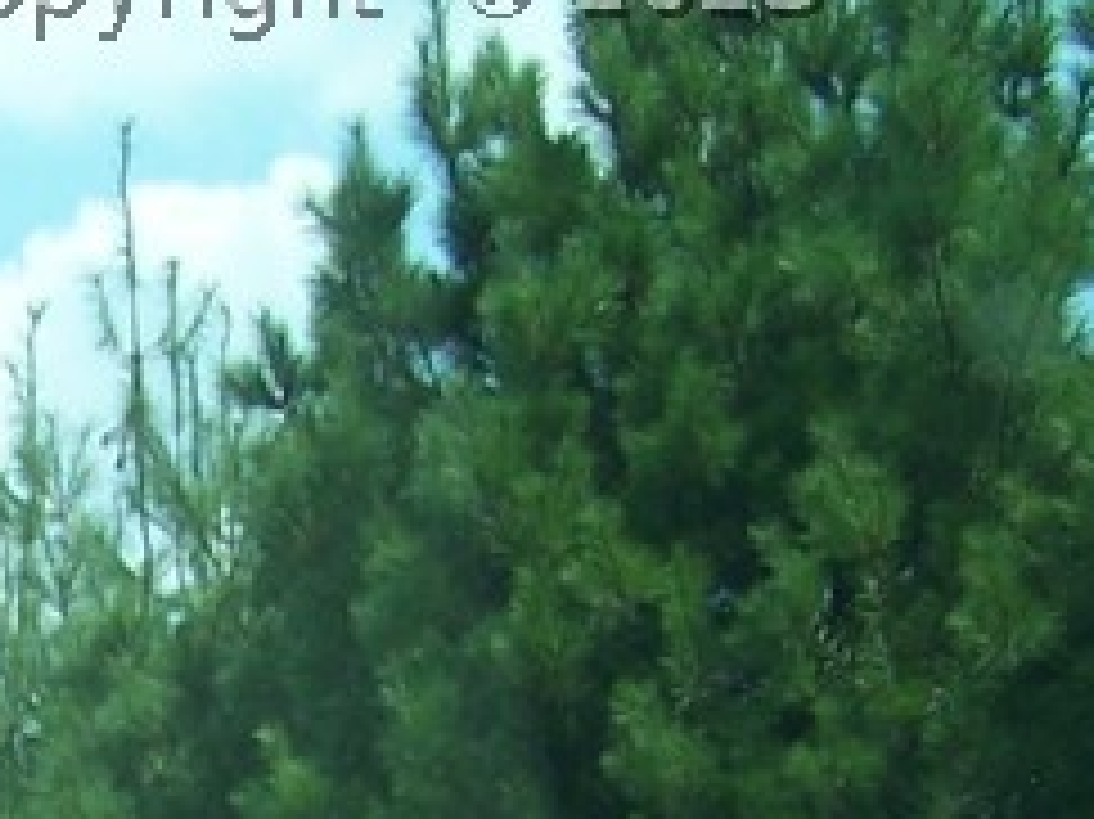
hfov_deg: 11.7
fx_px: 5054
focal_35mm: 160
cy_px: 1620
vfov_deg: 8.8
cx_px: -626
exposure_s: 1/1000
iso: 80
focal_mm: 6.3
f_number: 2.8
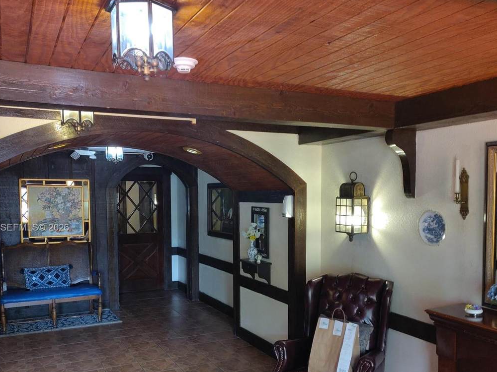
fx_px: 459
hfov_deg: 56.8
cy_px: 228
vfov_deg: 43.9
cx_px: 263
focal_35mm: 32
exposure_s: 1/20
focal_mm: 4.25
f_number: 1.7
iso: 500
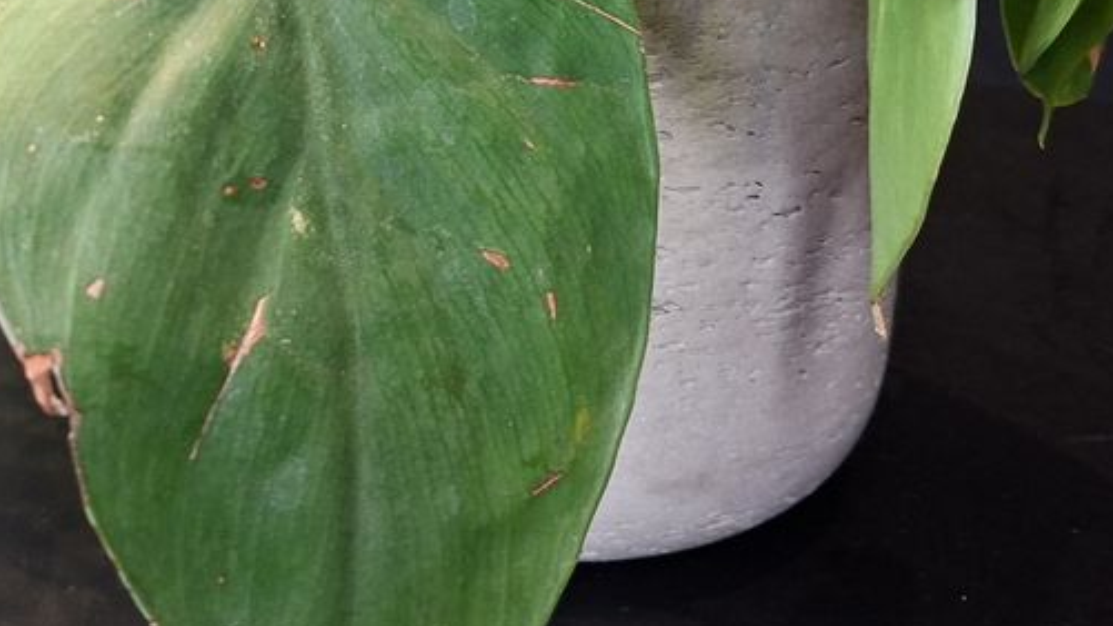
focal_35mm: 64
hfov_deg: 31.8
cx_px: 202
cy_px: -178
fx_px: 1889
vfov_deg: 17.7
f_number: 1.8
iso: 320
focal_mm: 5.54
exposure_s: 1/50
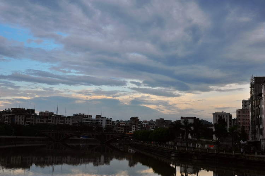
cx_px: 132
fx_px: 342
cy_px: 88
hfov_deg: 42.4
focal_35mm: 46
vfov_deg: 28.9
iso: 200
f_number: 18
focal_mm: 31
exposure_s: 1/20
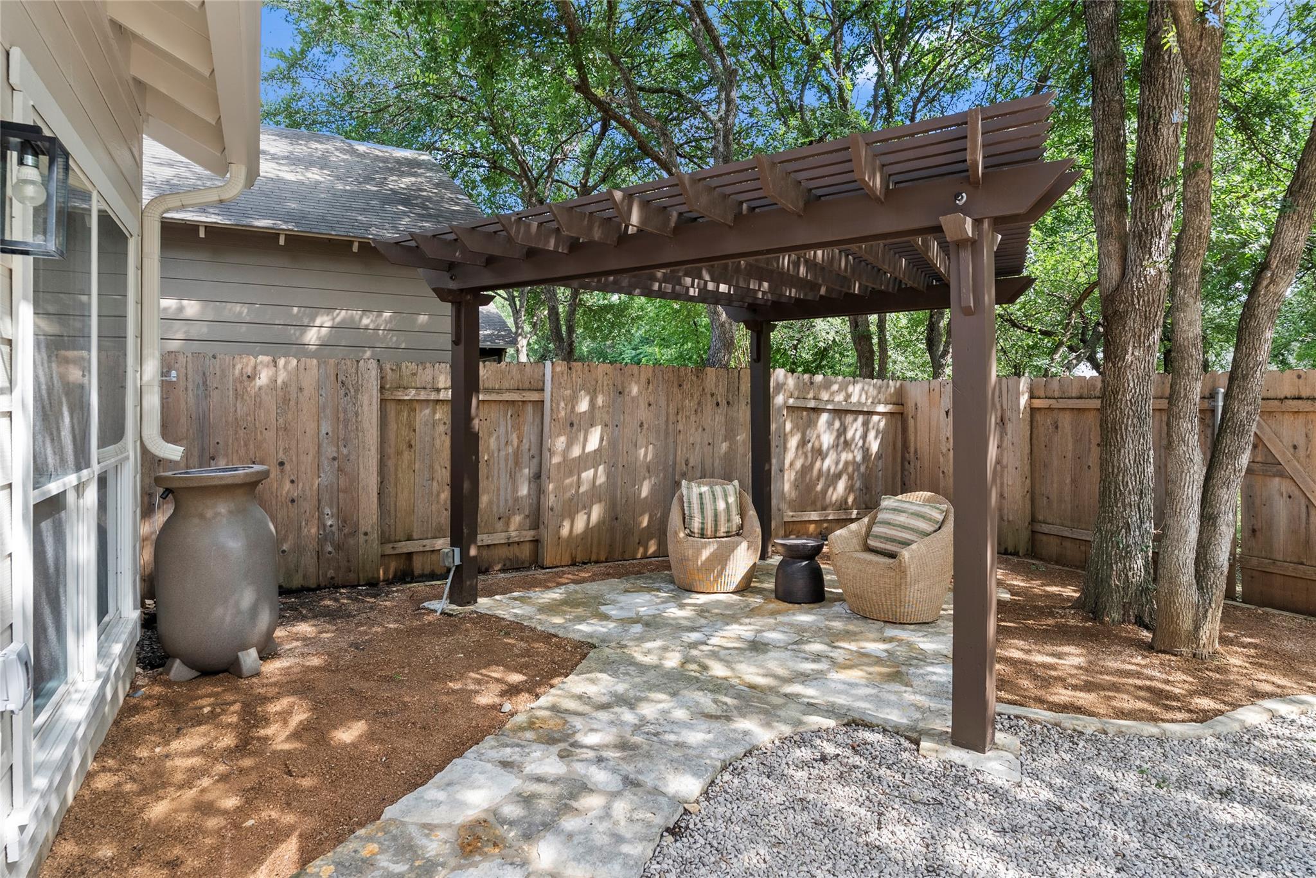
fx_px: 750
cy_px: 439
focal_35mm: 20
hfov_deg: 82.6
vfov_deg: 60.7
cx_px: 658
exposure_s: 1/30
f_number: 8
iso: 200
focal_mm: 20.5
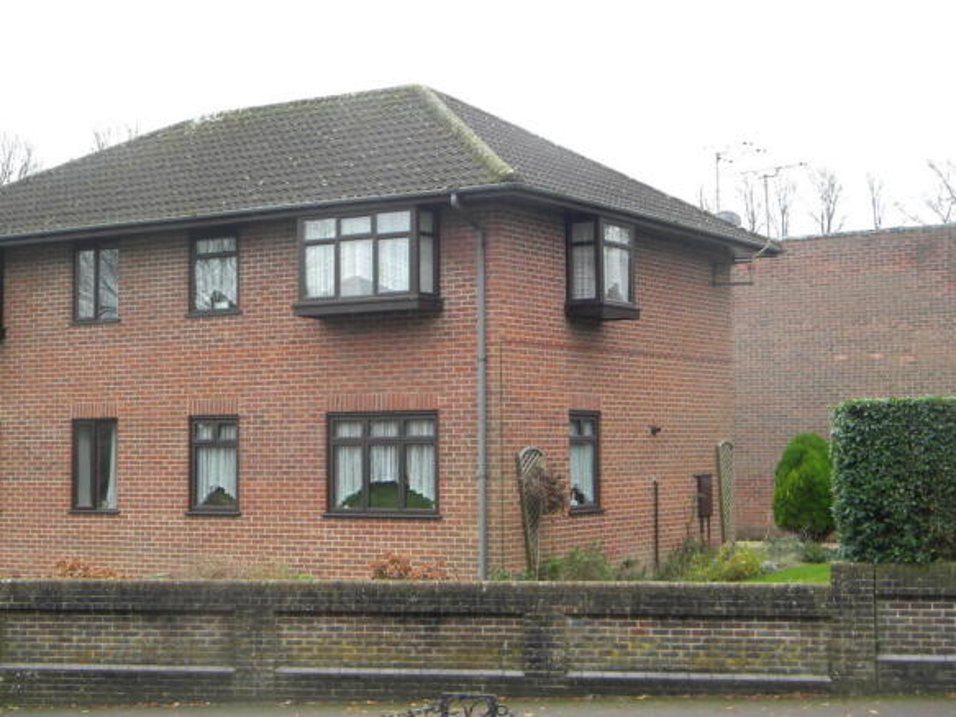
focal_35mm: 56
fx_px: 1546
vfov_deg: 26.1
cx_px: 478
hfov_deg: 34.4
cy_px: 358
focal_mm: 10.1
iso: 118
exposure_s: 1/55.8
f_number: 4.1
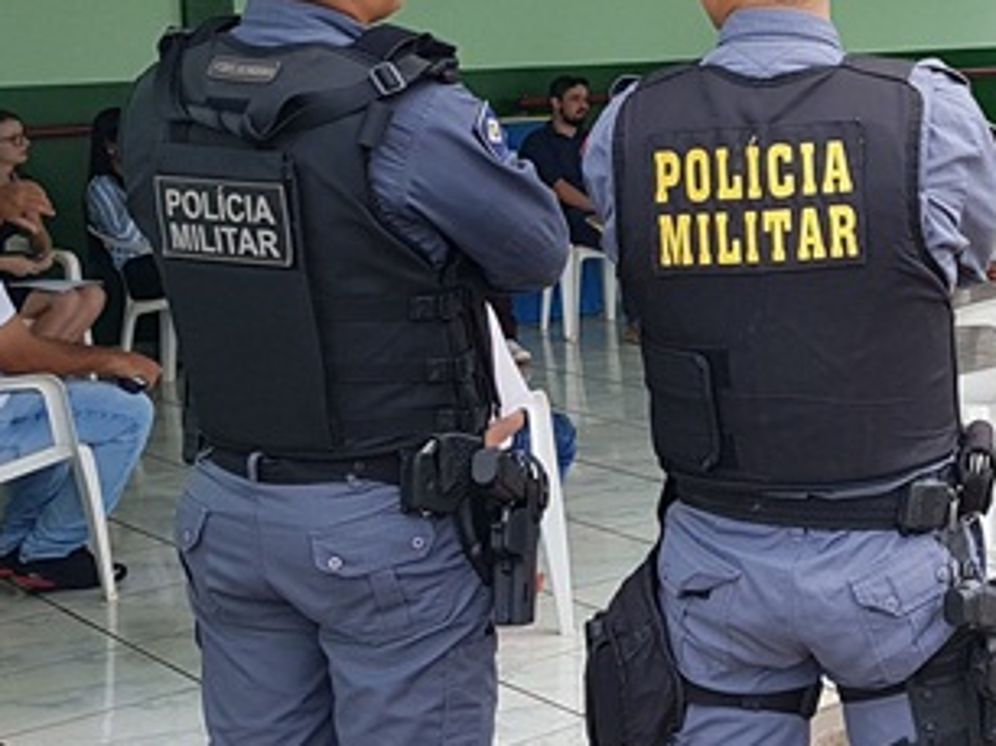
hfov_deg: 26.6
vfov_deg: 21.3
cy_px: 127
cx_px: 1058
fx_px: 1955
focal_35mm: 68
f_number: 1.7
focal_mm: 4.2
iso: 40
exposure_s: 1/286
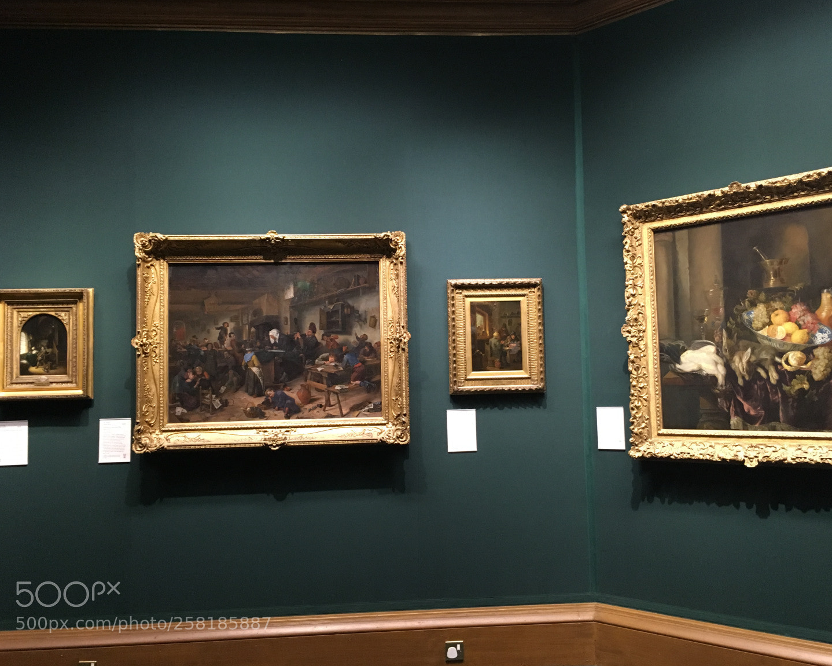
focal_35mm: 31
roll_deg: +1.2
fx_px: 763
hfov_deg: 57.2
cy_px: 326
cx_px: 437
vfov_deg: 47.1
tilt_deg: +5.6
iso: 200
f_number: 2.2
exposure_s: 1/20
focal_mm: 4.15
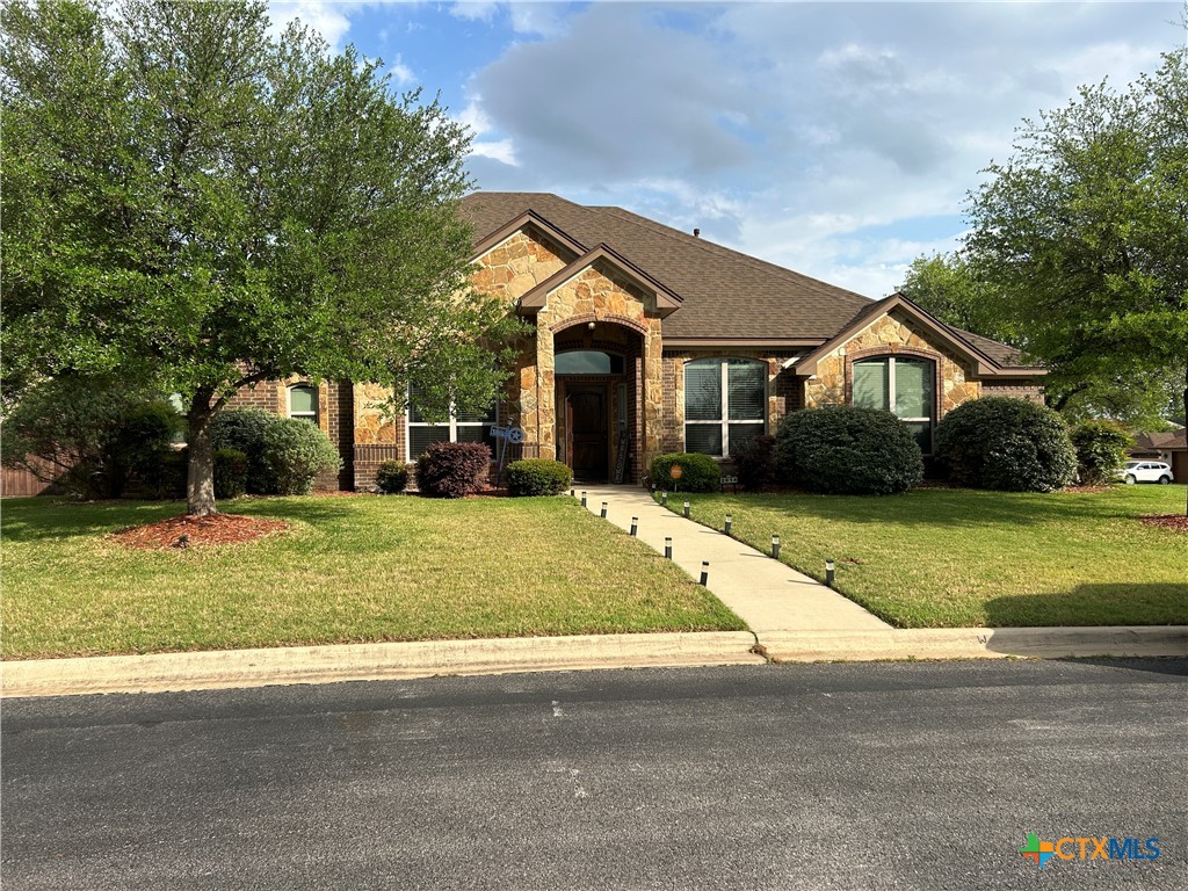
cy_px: 446
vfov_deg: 53.1
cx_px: 594
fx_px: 892
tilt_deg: +0.1
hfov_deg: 67.3
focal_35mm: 26
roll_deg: +1.4
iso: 50
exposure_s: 1/2841
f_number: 1.5
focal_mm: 5.7
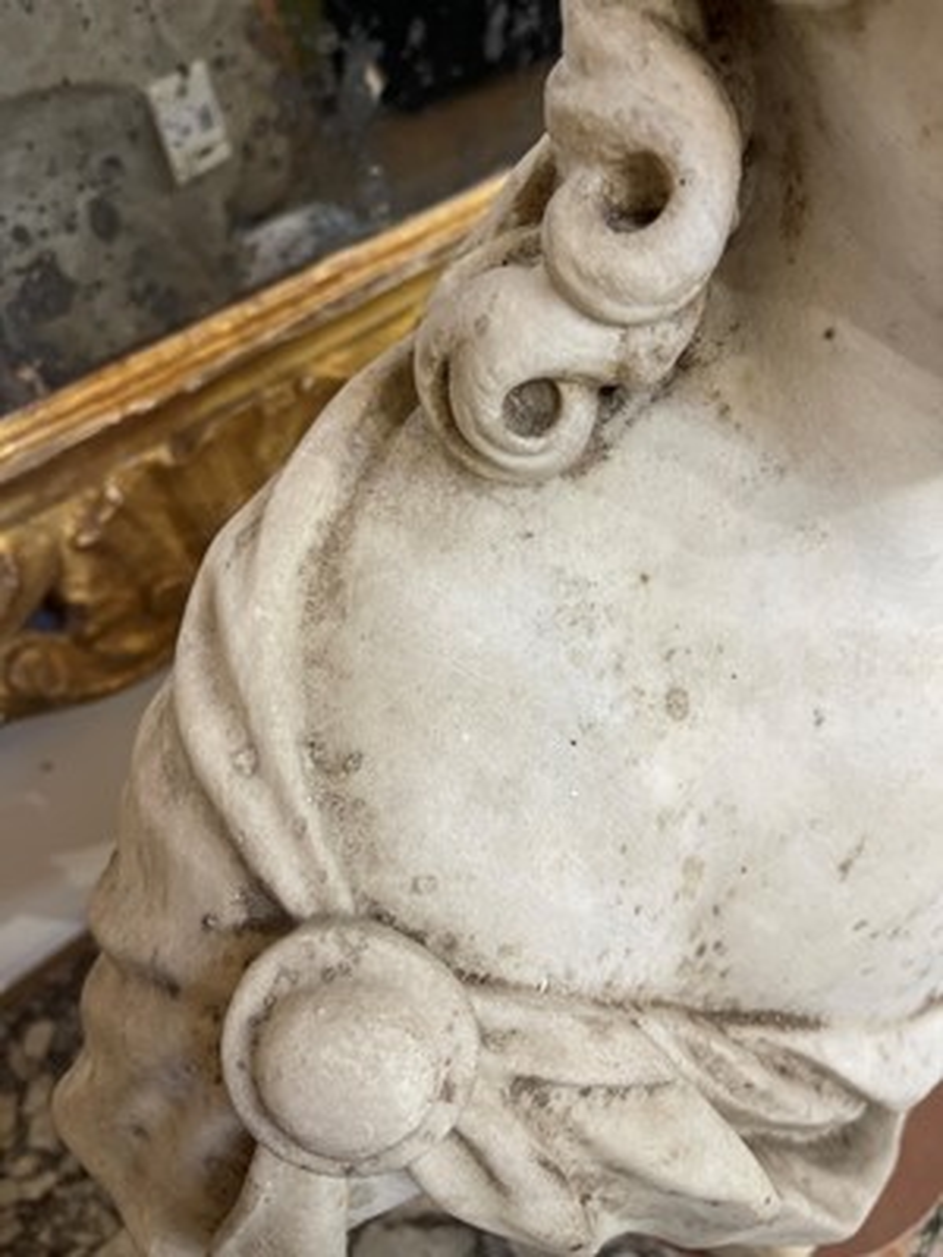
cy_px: 628
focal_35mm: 25
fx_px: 908
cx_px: 472
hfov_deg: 54.9
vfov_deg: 69.4
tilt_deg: -46.1
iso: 125
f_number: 1.6
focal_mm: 5.1
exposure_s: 1/100
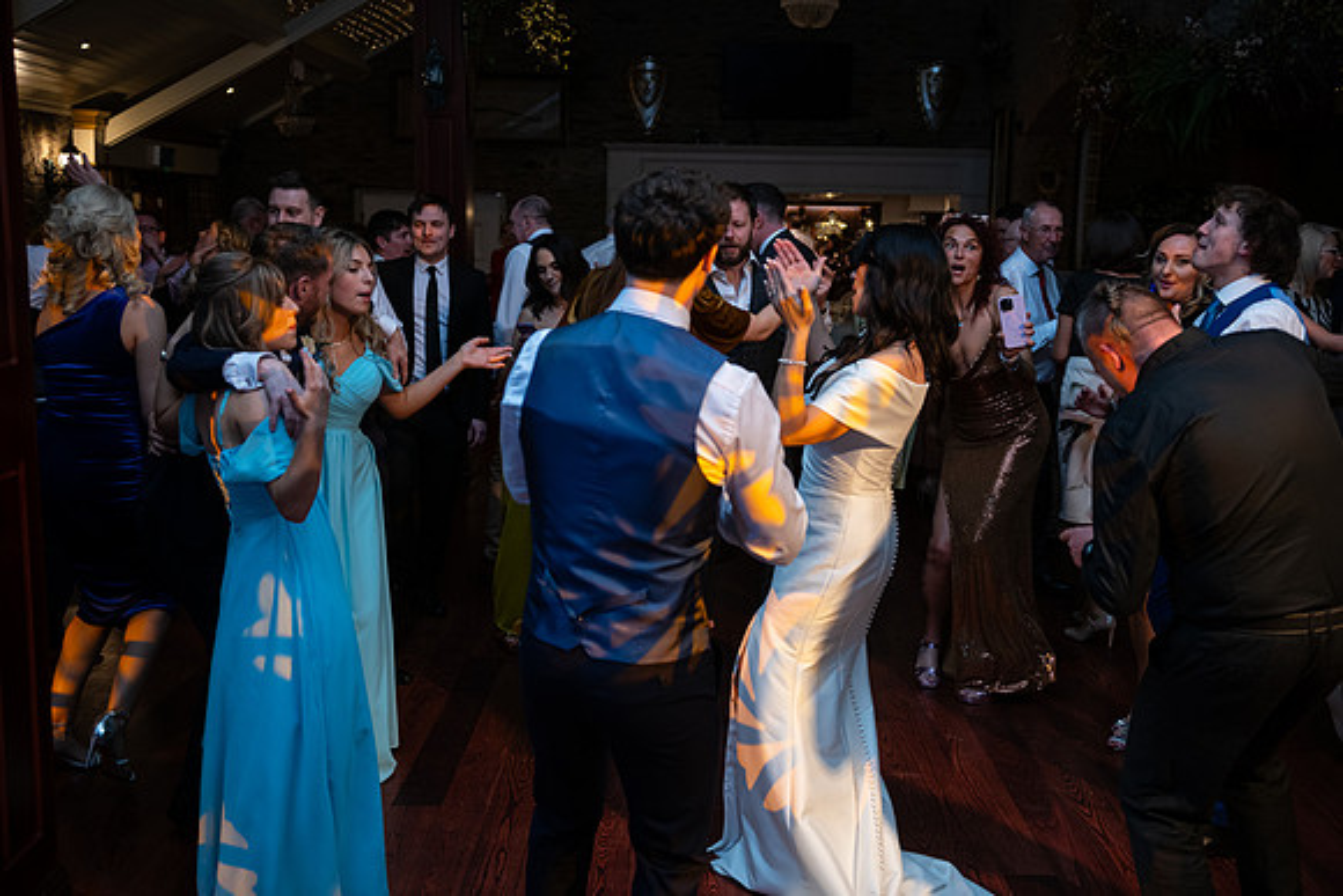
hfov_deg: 50.7
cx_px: 672
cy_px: 448
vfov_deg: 35.1
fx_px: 1418
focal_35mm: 38
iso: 640
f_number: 3.5
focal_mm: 38
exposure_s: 1/160
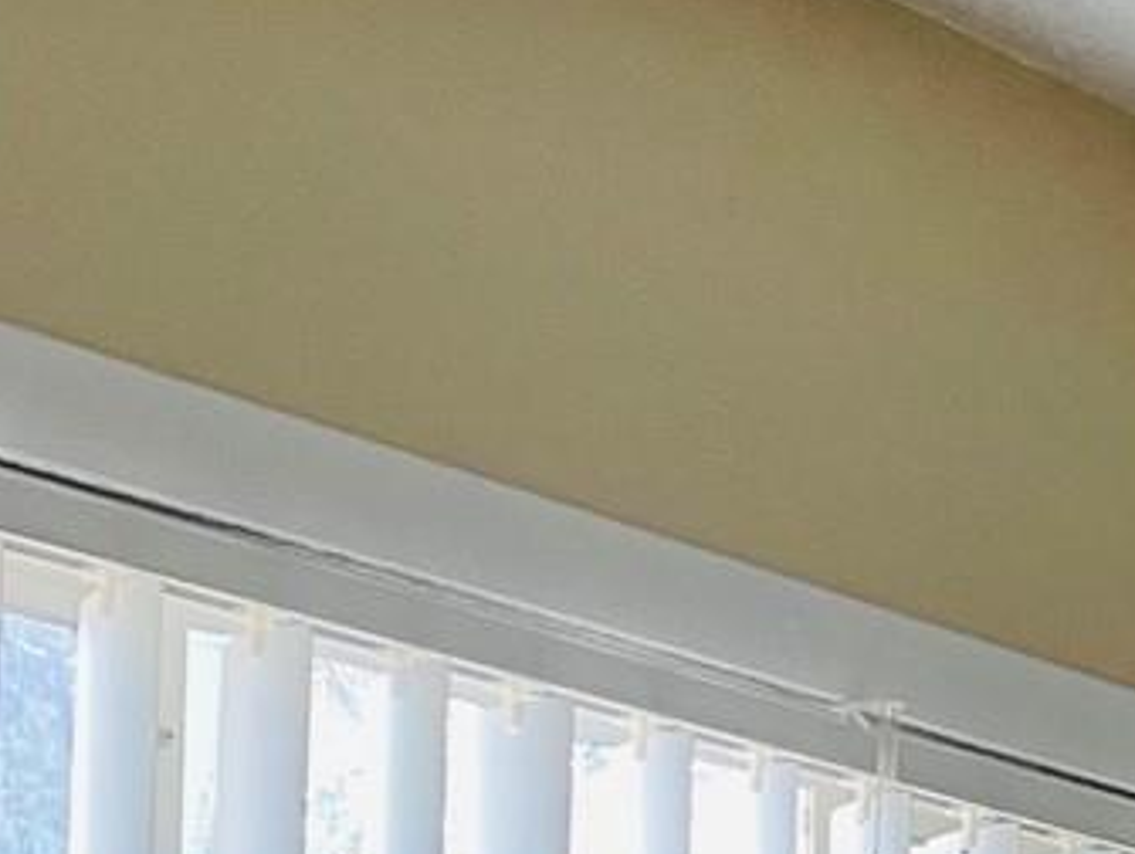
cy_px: 1633
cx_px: 2599
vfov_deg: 11.0
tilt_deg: +2.0
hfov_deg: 12.8
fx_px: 4070
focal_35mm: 124
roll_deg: -0.2
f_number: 1.6
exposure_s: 1/60
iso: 80
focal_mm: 4.2
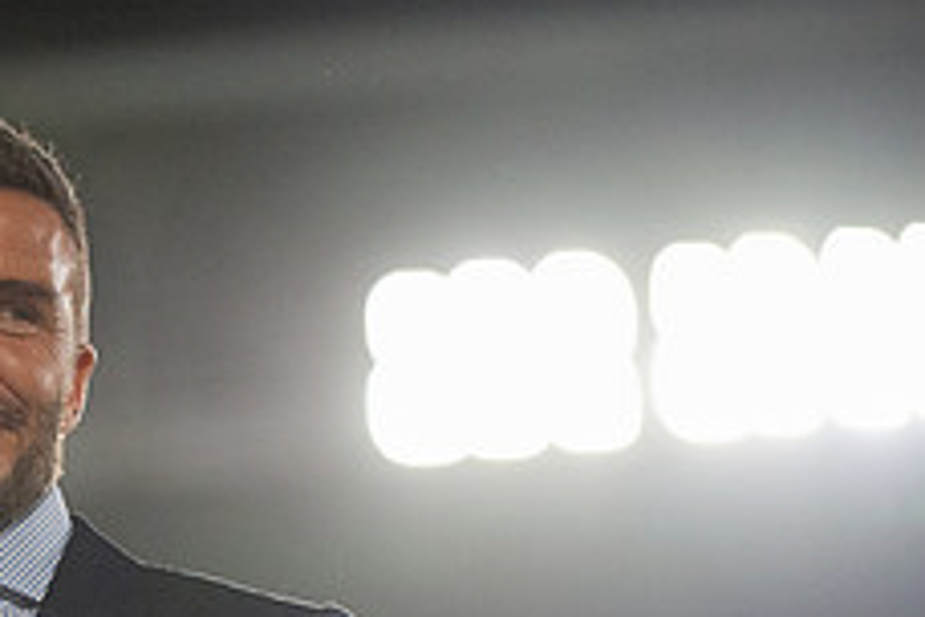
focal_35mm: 356
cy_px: 771
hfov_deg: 5.8
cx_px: -126
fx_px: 9147
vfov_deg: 3.9
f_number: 2.8
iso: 3200
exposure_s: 1/3200
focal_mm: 140
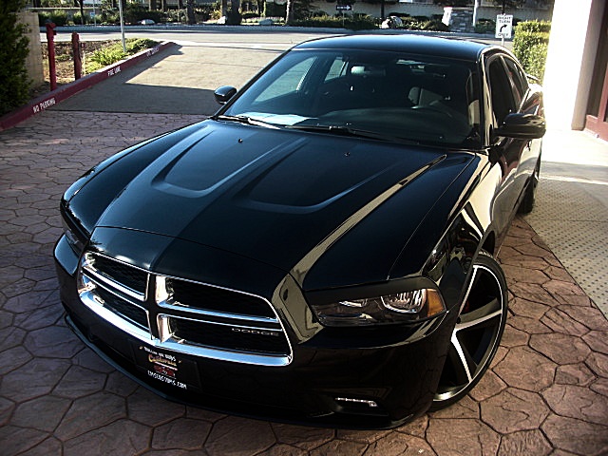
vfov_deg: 39.7
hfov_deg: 51.4
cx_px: 304
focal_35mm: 36
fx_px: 632
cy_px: 228
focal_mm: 6.3
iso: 50
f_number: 2.8
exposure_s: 1/160
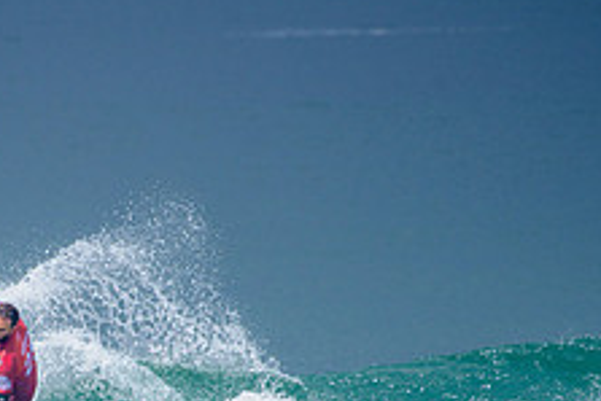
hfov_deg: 1.6
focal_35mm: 1302
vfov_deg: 1.1
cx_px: 8
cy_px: 440
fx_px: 21749
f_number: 5.6
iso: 160
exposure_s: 1/2000
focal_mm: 500
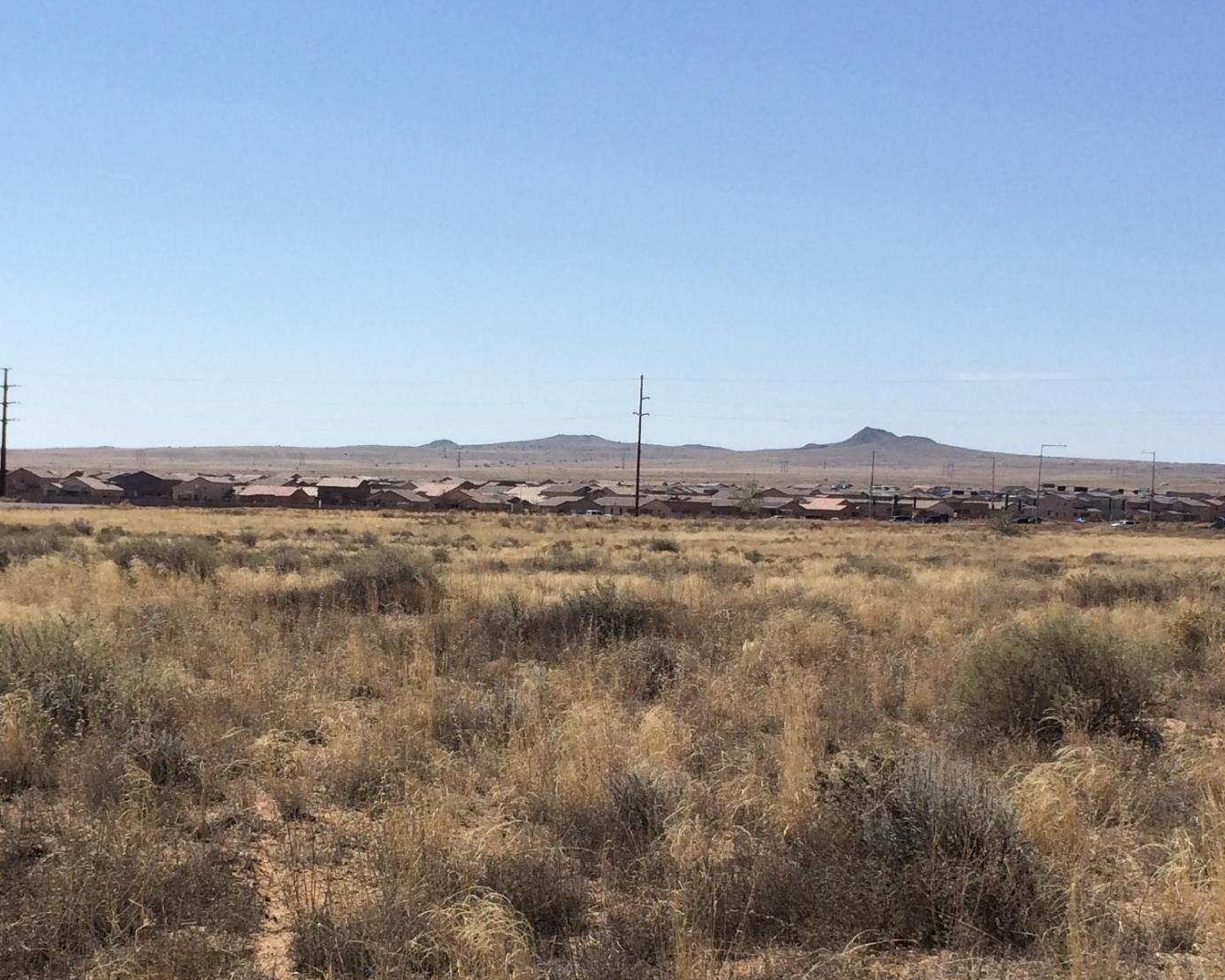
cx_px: 509
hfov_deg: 30.4
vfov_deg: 24.5
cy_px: 618
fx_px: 2248
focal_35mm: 62
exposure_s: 1/3425
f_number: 2.2
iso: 32
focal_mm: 4.15
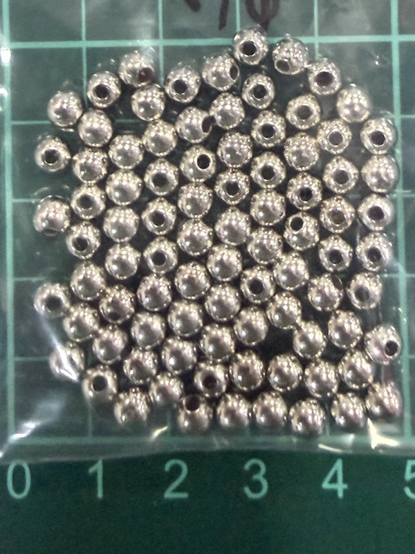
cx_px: 208
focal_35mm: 24
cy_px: 277
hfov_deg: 56.8
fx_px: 384
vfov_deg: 71.6
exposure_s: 1/120
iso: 800
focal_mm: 2.22
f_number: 2.2
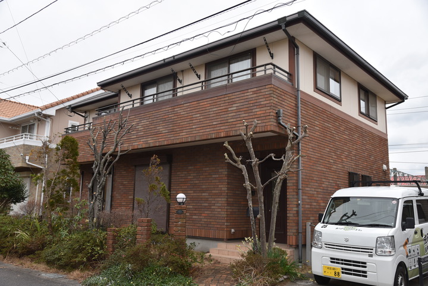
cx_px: 214
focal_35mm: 32
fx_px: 380
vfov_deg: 41.1
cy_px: 143
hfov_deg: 58.7
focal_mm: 32
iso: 200
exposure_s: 1/125
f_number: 5.6
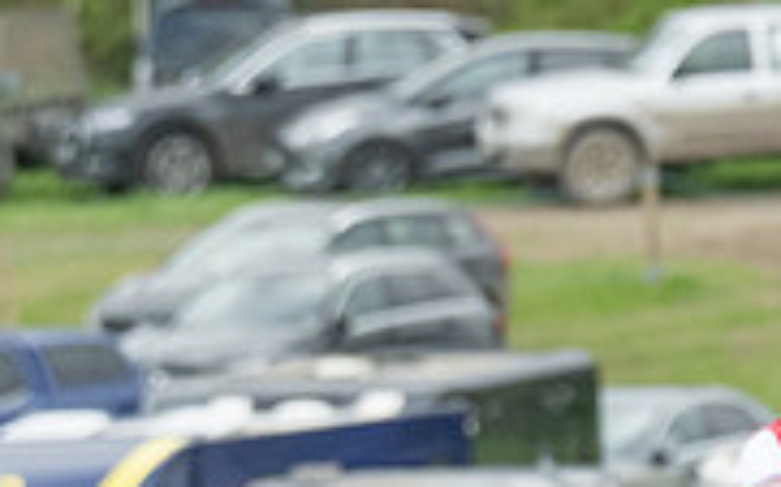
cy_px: 983
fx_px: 28960
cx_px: 973
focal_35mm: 1361
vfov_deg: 1.0
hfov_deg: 1.5
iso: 400
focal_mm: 200
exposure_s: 1/1000
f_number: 5
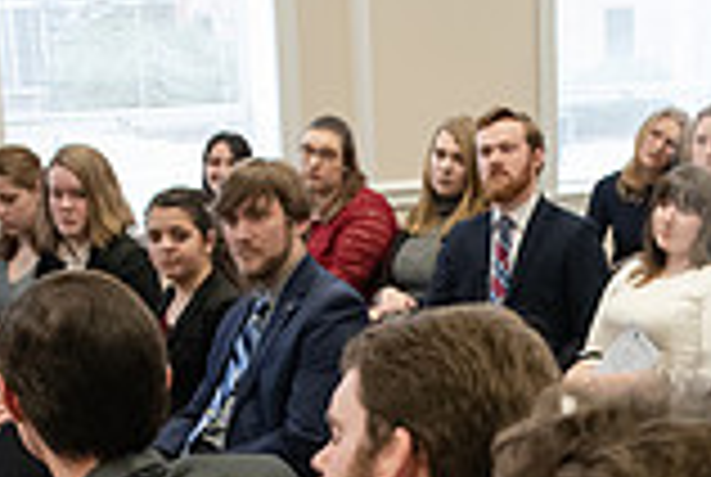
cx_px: 536
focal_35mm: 99
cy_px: 592
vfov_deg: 13.5
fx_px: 1959
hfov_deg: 20.4
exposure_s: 1/200
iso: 2000
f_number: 4
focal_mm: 27
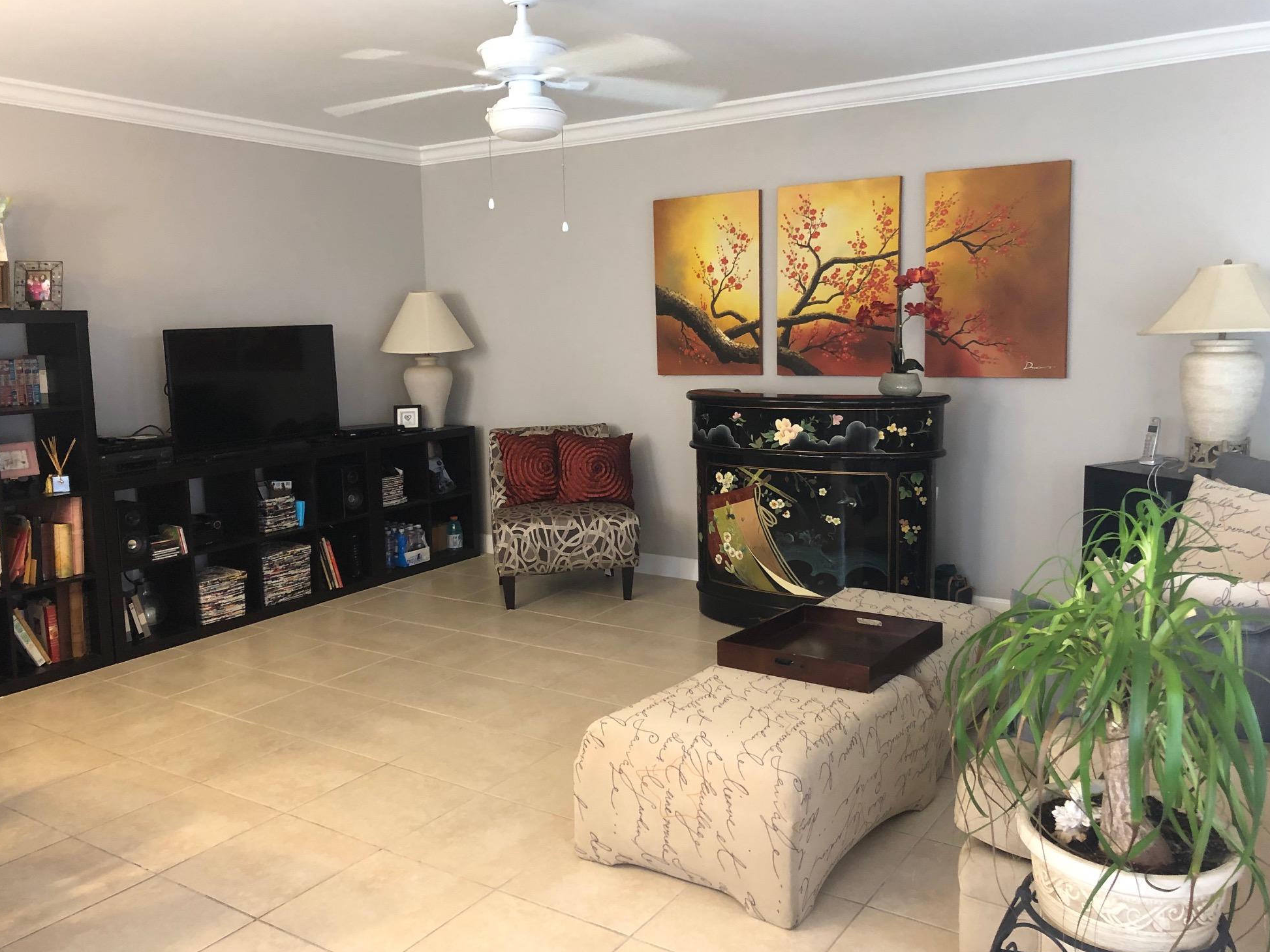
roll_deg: -0.5
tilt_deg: -6.8
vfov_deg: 48.2
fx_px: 1064
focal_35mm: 29
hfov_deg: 61.7
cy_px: 469
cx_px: 634
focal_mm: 3.99
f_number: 1.8
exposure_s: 1/15
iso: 80
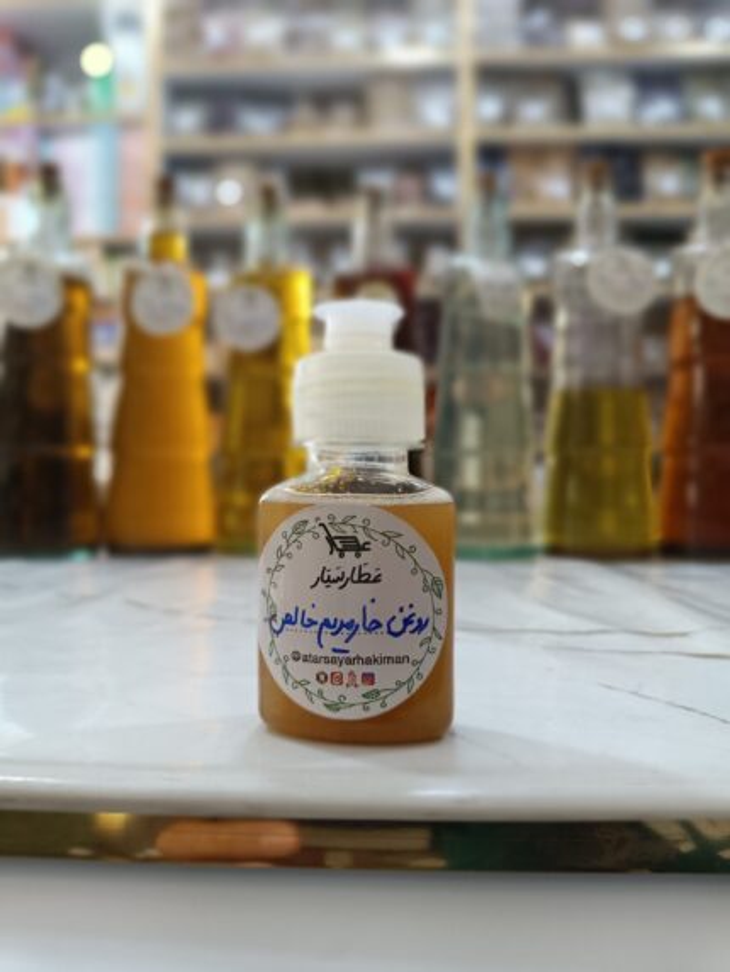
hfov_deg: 56.8
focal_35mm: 24
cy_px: 486
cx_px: 365
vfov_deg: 71.6
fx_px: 675
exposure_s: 1/59.9
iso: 420
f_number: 1.79
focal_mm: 4.71
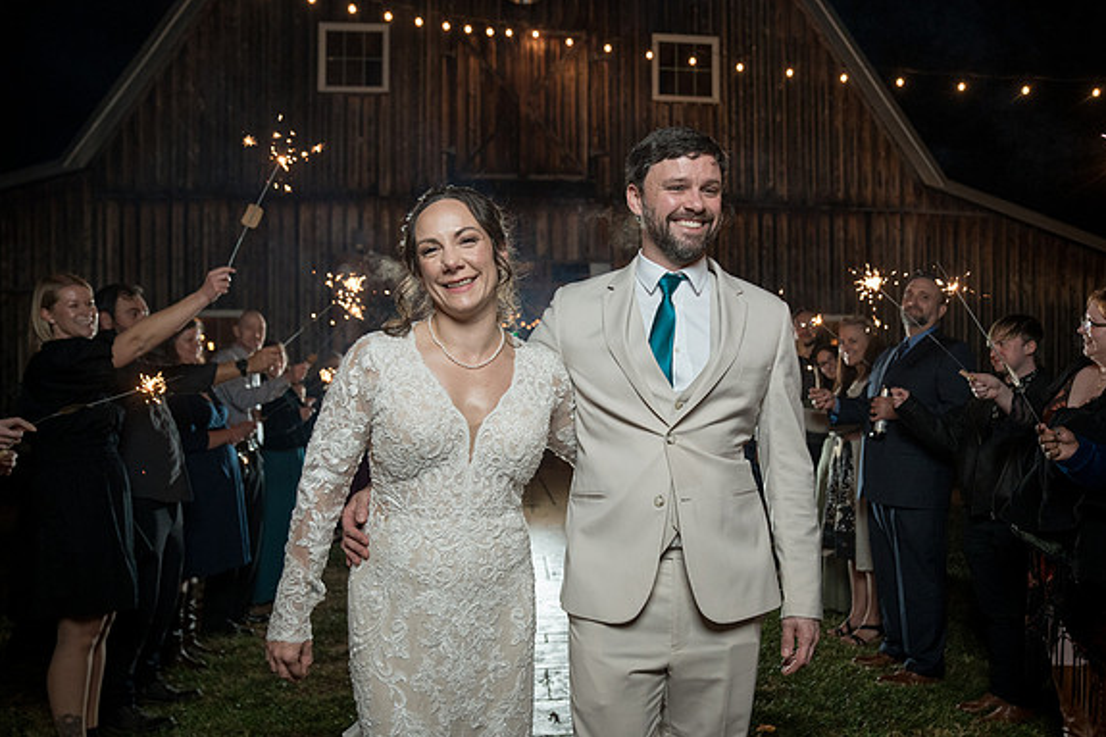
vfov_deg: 47.8
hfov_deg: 67.3
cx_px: 593
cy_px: 413
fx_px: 829
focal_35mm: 27
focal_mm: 24
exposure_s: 1/200
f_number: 2.8
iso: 2000
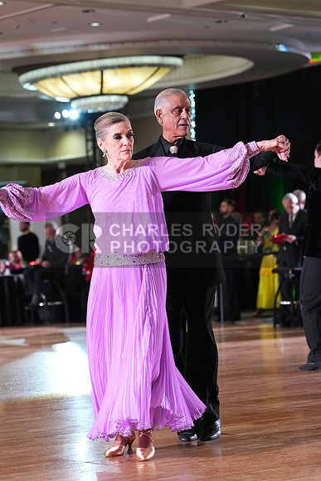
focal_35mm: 117
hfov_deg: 11.7
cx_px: 160
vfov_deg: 17.5
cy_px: 240
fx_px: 1564
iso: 6400
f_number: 4.5
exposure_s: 1/400
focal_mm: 117
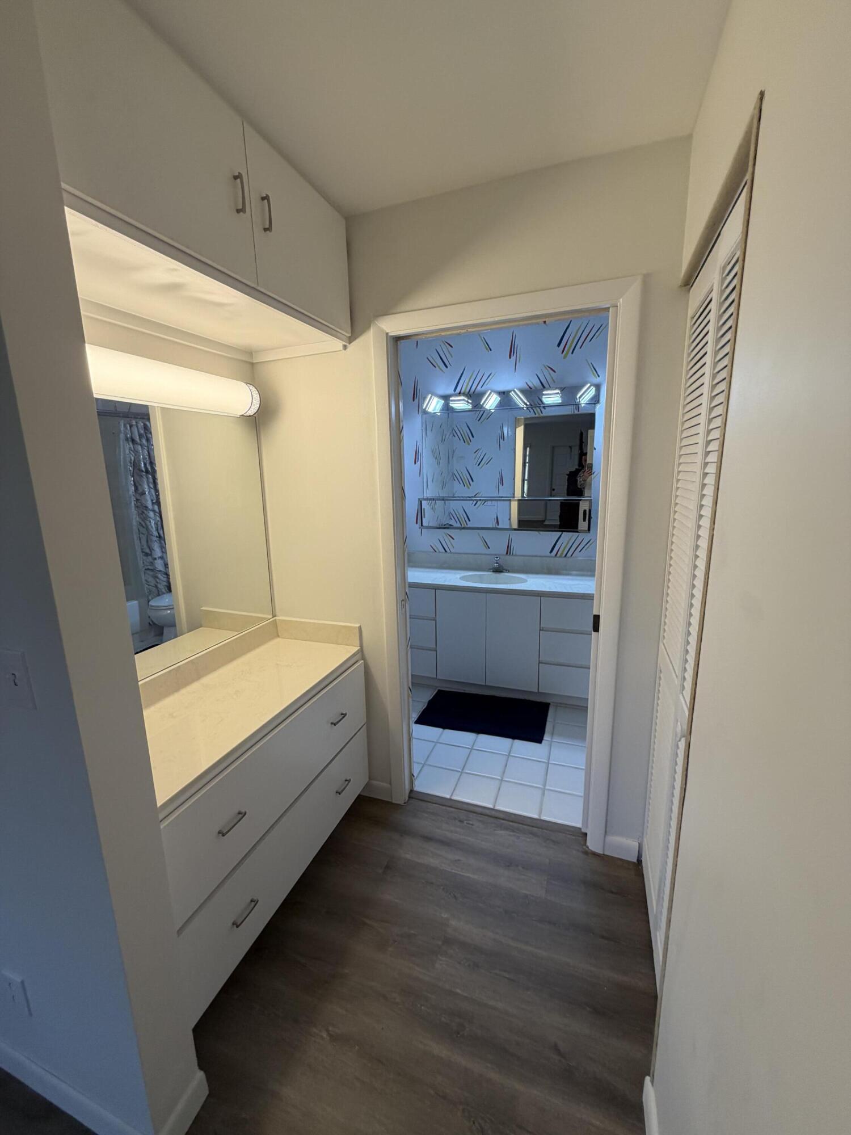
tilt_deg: -13.1
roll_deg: +2.6
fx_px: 459
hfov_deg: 85.7
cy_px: 568
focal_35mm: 14
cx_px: 426
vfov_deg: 102.1
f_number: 2.2
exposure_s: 1/120
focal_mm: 2.22
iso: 100
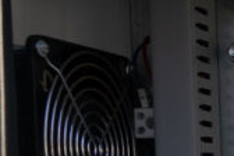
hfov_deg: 9.3
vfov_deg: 7.5
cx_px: 689
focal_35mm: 177
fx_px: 1150
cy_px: 288
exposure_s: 1/320
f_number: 5.6
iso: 100
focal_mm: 29
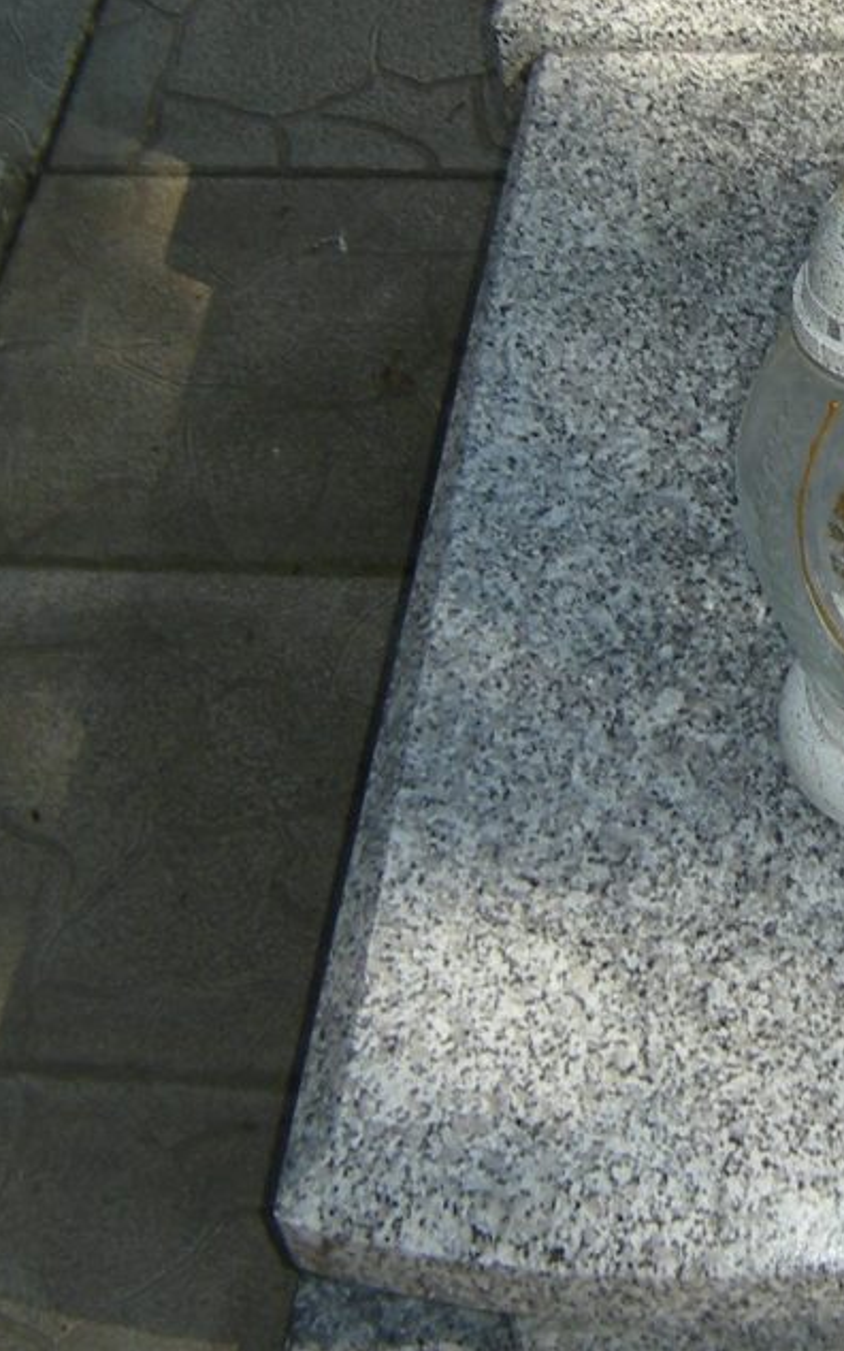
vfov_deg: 22.5
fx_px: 3351
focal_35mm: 91
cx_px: 931
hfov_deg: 14.0
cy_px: 290
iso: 64
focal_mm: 4.7
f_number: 5.6
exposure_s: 1/132
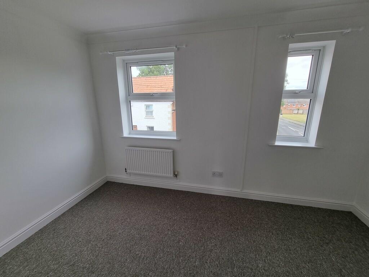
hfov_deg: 106.2
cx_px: 184
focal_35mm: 13
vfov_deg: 89.9
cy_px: 138
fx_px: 139
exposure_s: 1/215
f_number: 2.2
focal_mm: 2.2
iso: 50
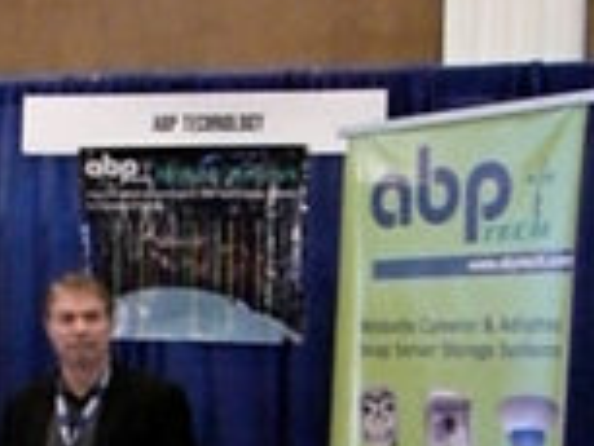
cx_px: -47
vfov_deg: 12.8
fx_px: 1906
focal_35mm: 111
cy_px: 609
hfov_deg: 17.2
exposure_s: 1/15
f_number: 2.7
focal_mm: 6.2
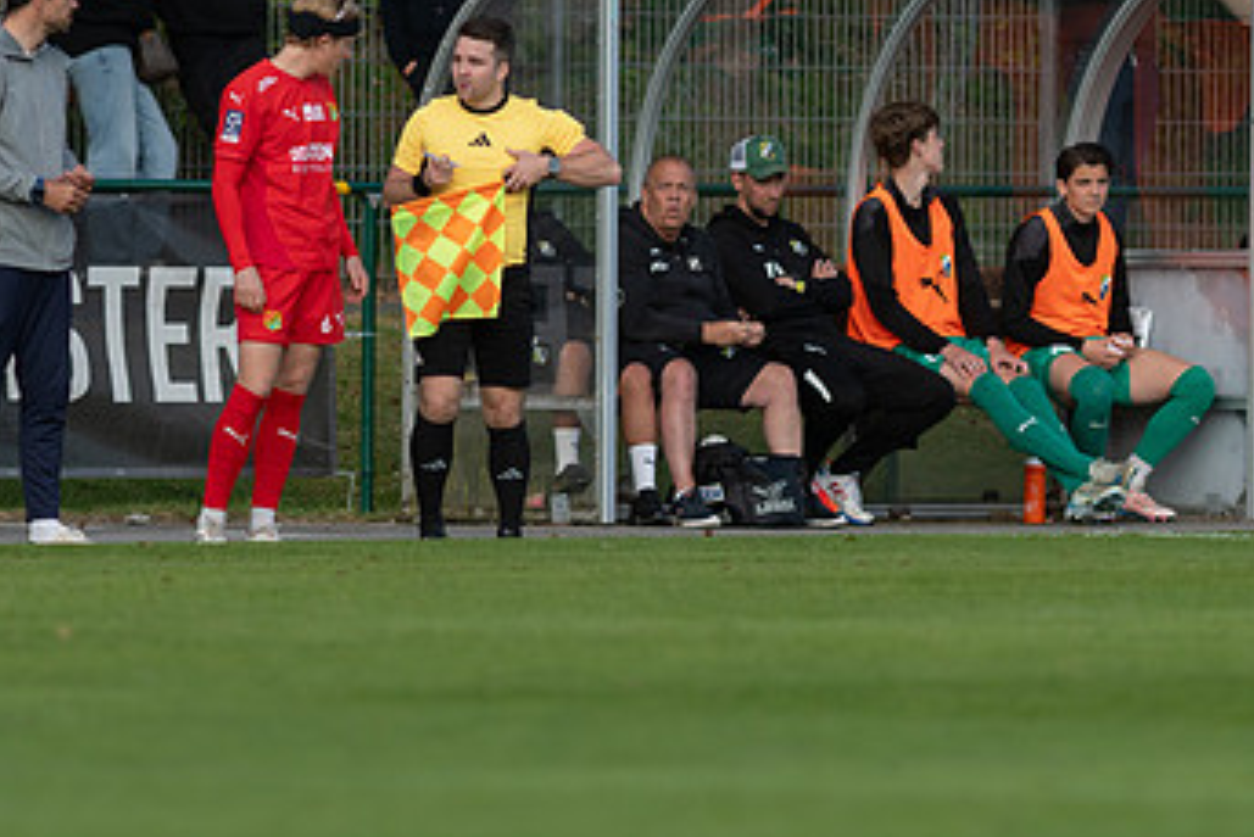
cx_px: 373
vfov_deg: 1.8
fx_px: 26971
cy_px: 225
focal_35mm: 774
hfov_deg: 2.7
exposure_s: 1/1600
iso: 140
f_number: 3.2
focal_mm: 300
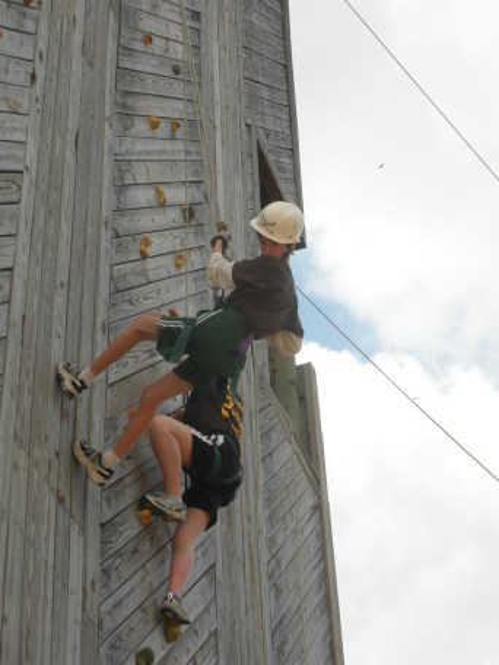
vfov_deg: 24.1
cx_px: 250
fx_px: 1557
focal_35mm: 81
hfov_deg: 18.2
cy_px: 332
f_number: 4.8
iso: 88
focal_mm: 14.2
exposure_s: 1/285
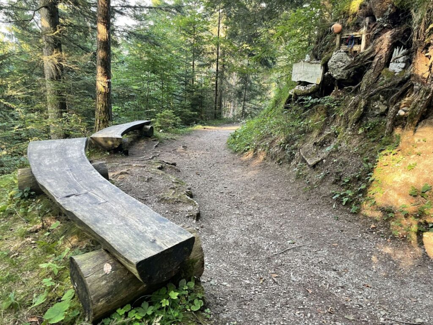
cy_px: 162
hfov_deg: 67.3
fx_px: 325
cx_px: 216
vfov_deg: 53.1
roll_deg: -4.1
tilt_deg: -17.3
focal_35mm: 26
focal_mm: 4.2
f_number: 1.6
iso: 125
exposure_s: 1/72
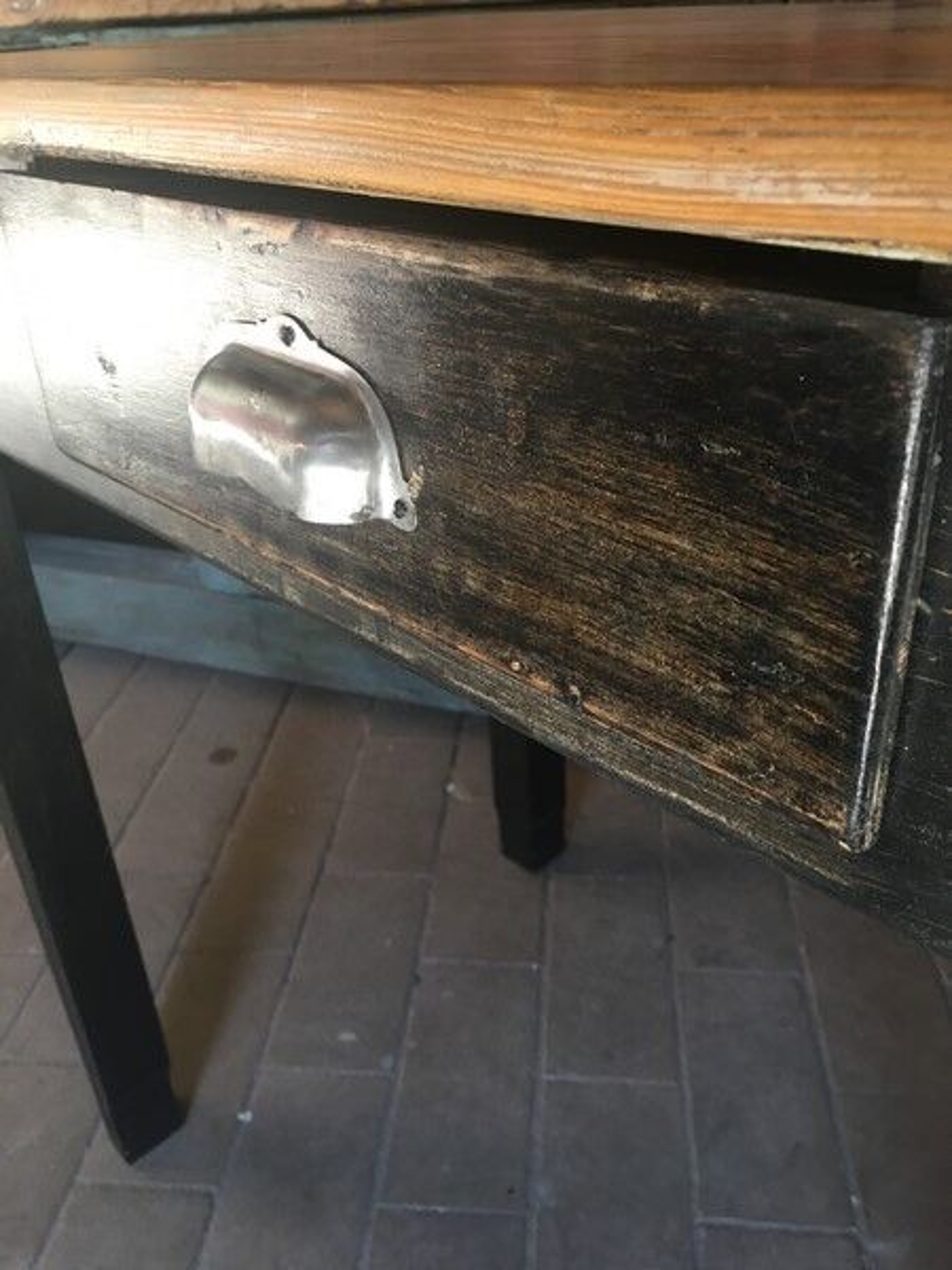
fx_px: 1063
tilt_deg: -30.4
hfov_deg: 48.2
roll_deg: +4.5
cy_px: 635
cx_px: 476
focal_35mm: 29
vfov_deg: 61.7
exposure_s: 1/33
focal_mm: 4.15
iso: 125
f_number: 2.2
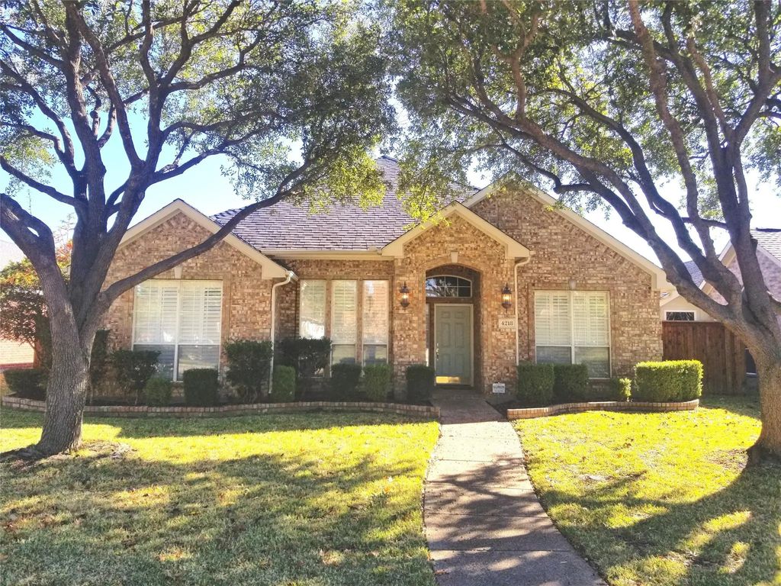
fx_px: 587
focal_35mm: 26
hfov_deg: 67.3
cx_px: 390
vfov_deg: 53.1
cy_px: 293
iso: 50
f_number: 1.7
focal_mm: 4.25
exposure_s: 1/1236
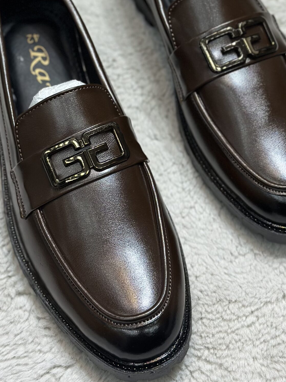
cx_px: 168
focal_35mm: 83
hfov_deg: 17.8
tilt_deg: -58.5
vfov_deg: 23.4
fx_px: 914
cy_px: 115
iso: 80
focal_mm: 6.86
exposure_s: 1/519
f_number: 1.78
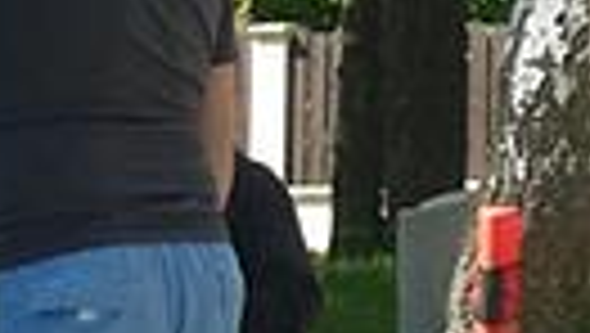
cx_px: -455
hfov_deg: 4.6
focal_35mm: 468
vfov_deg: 2.6
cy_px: 434
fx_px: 7329
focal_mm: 13.2
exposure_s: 1/125
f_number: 4.9
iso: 100
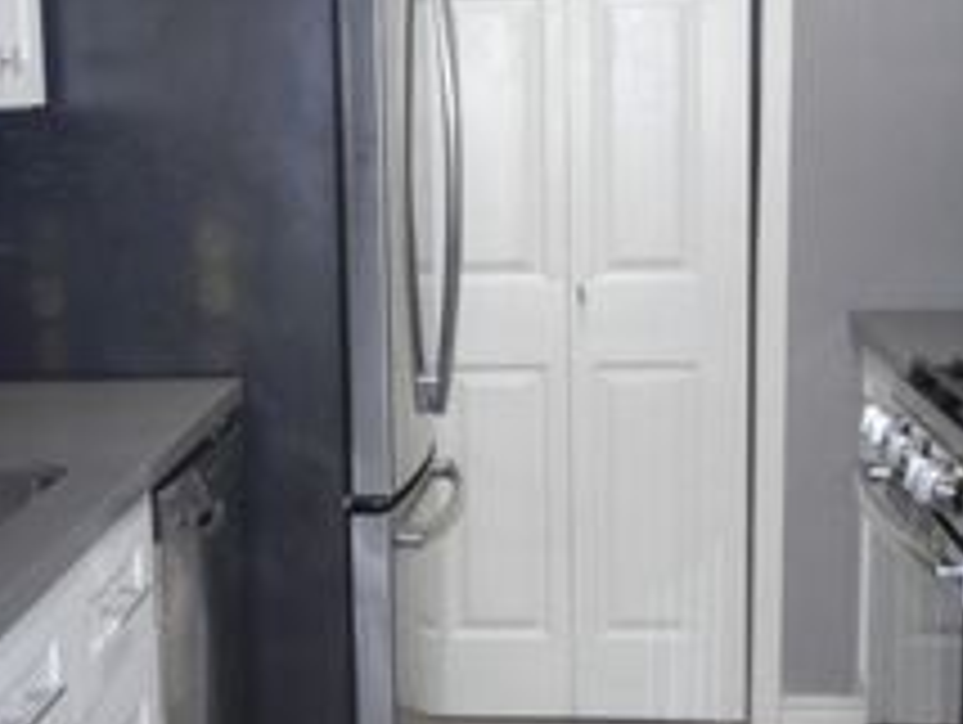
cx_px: 328
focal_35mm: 70
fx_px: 1950
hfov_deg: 27.6
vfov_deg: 21.0
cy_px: 398
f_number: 3.5
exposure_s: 1/30
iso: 400
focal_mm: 5.4
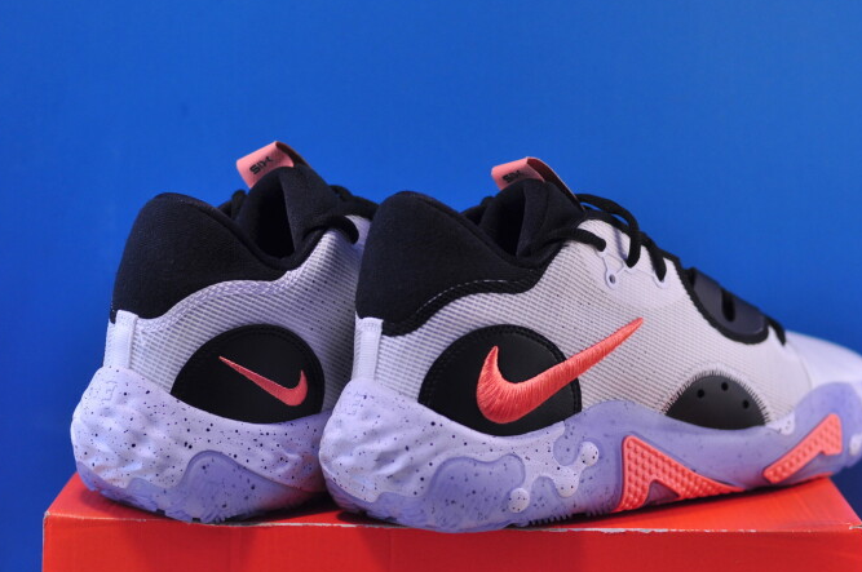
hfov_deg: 22.6
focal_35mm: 90
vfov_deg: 15.1
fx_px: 2152
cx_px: 456
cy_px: 261
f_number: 2.8
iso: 250
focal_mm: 50
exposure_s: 1/320
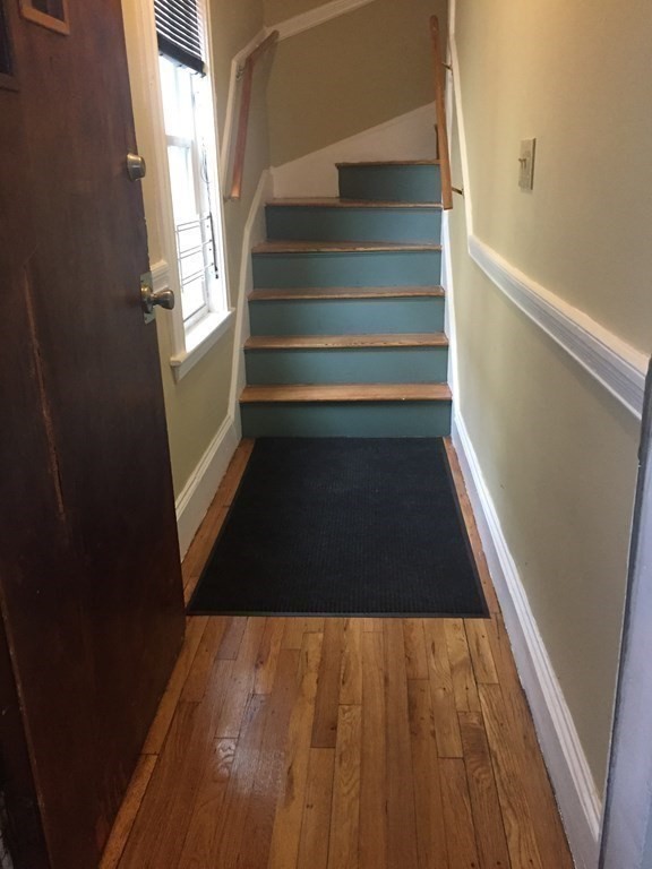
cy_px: 434
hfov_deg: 48.2
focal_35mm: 29
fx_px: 728
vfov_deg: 61.7
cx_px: 326
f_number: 2.2
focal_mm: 4.15
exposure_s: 1/30
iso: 250
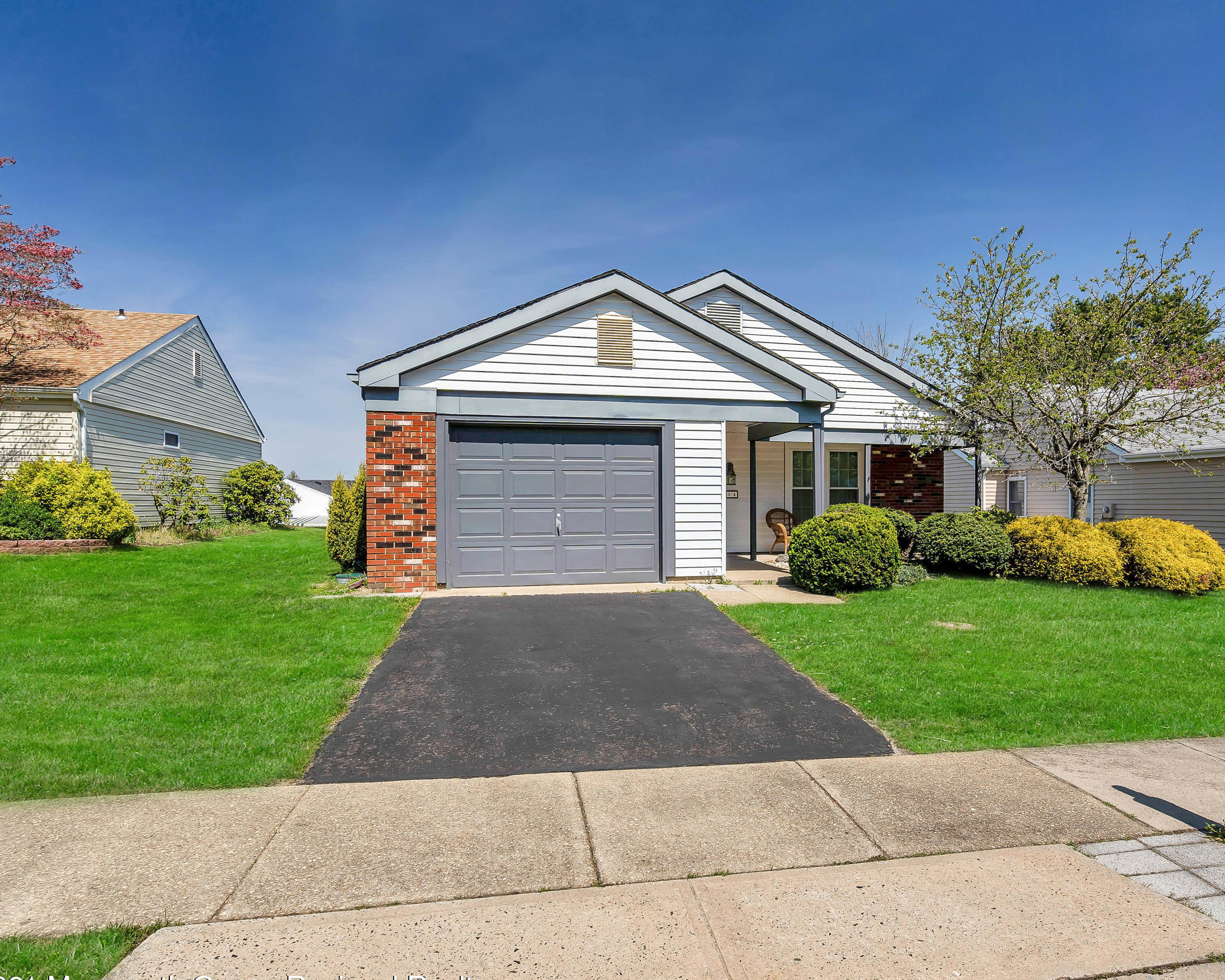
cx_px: 726
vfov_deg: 70.8
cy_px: 516
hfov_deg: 82.4
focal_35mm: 19
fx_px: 689
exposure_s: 1/320
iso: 100
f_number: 8
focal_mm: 16
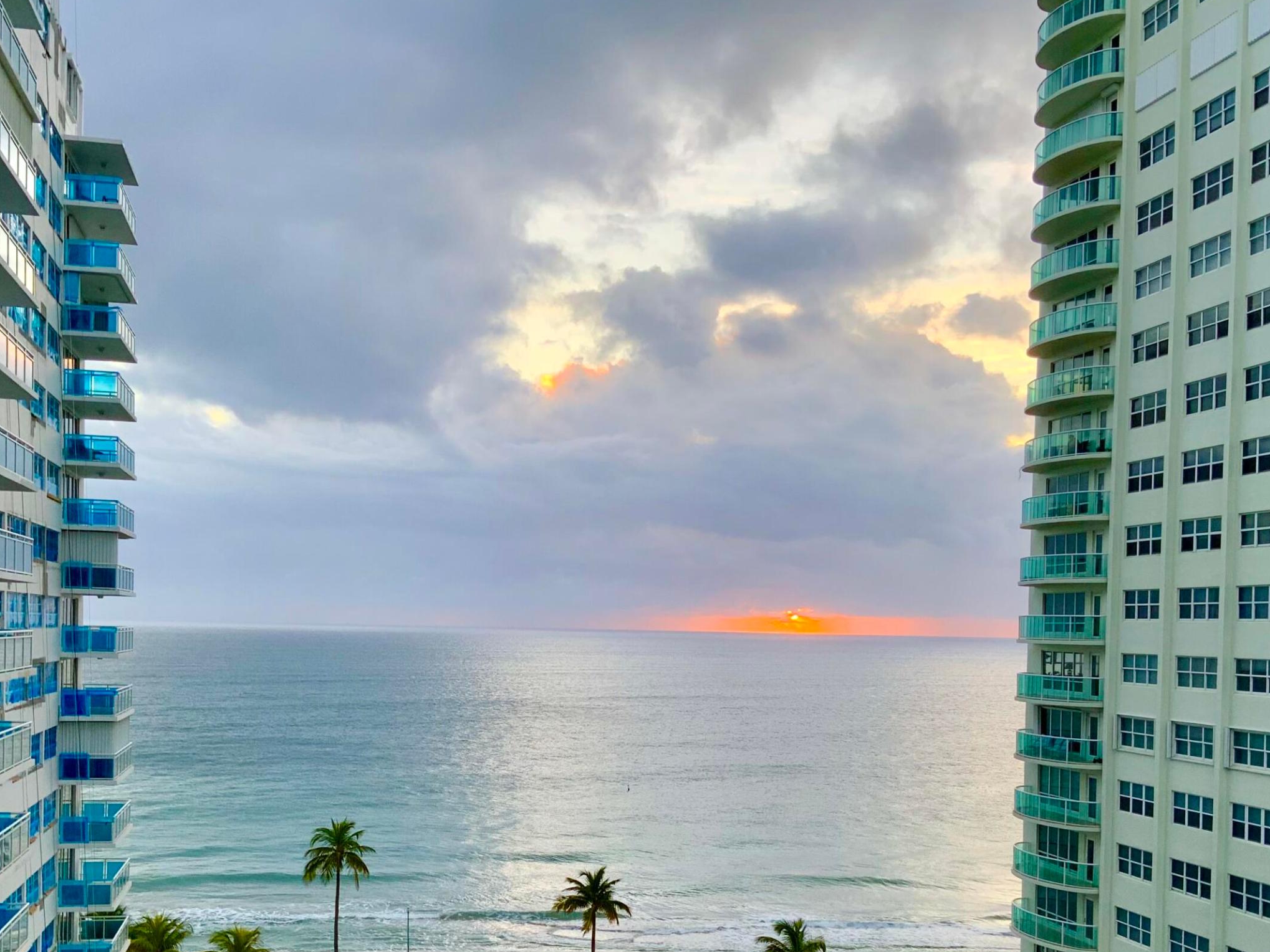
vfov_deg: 34.7
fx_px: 1504
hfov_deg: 45.8
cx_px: 615
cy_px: 665
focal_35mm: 41
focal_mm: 3
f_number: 1.8
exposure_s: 1/122
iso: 32
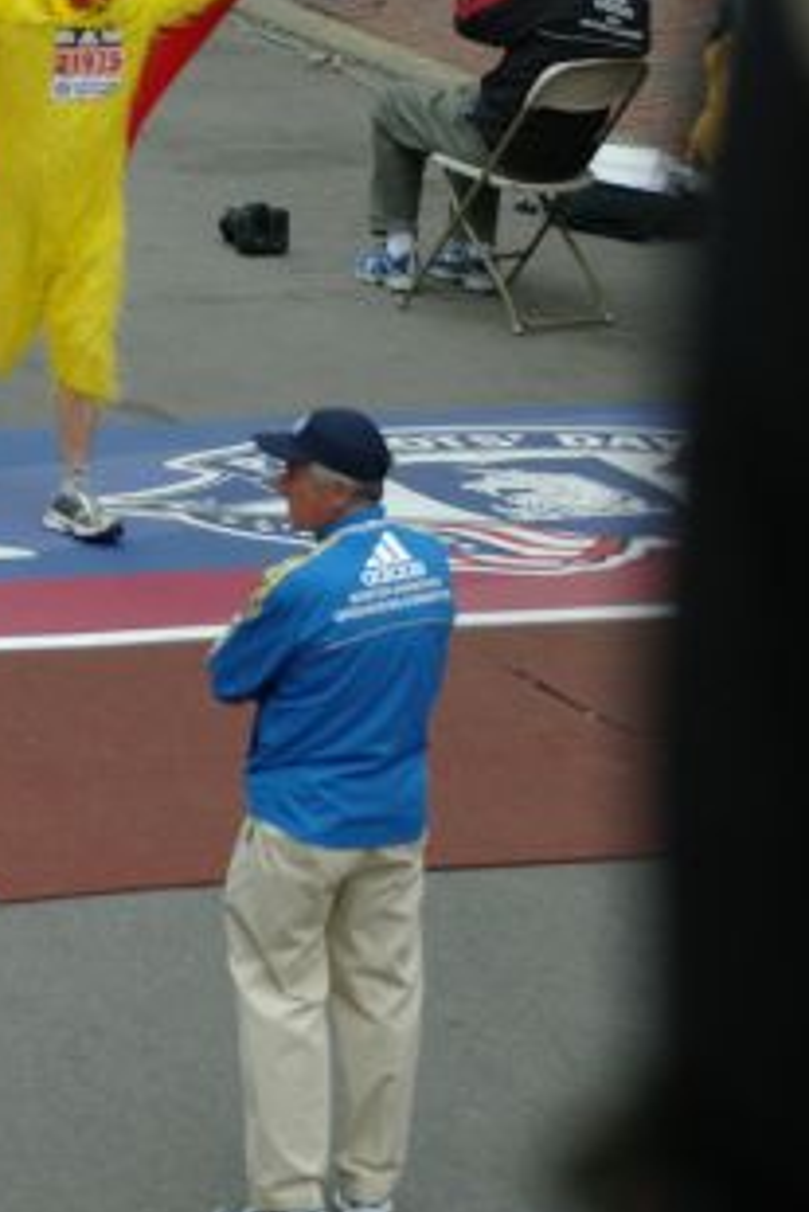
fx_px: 11987
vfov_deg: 5.8
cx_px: 33
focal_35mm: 356
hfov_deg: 3.9
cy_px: 117
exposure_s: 1/200
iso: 400
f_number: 5.6
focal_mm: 115
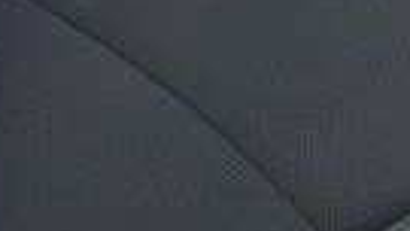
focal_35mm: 170
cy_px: -451
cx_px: 82
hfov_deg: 12.6
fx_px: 1849
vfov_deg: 6.5
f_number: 2
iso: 160
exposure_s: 1/127
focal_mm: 4.5
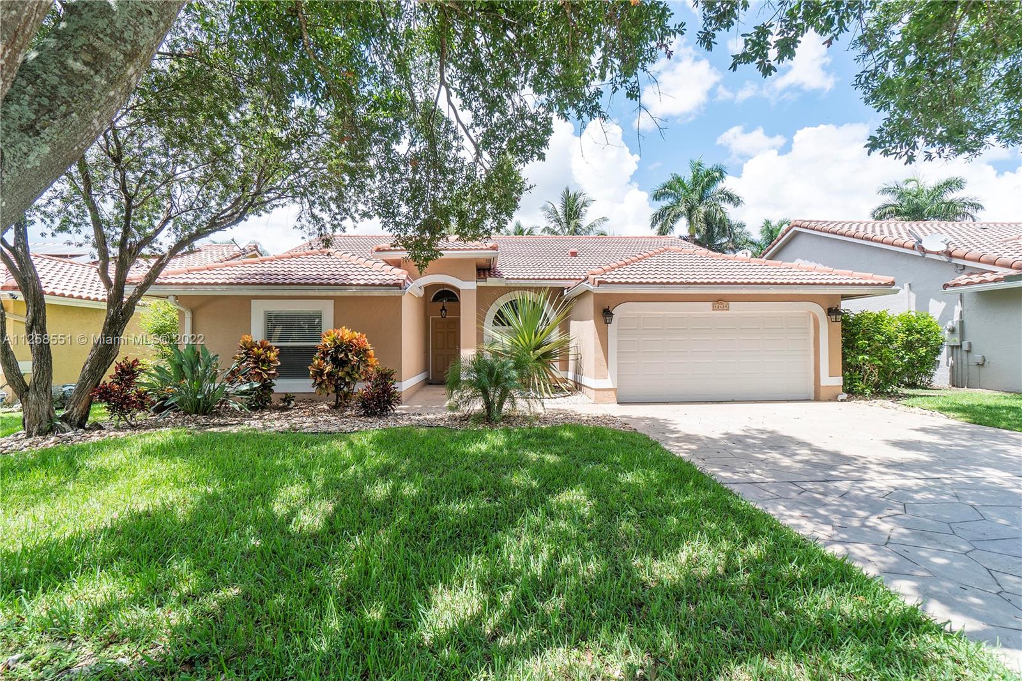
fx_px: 426
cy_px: 340
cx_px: 511
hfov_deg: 100.4
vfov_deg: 77.3
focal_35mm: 15
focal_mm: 10
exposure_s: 1/320
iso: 200
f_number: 8
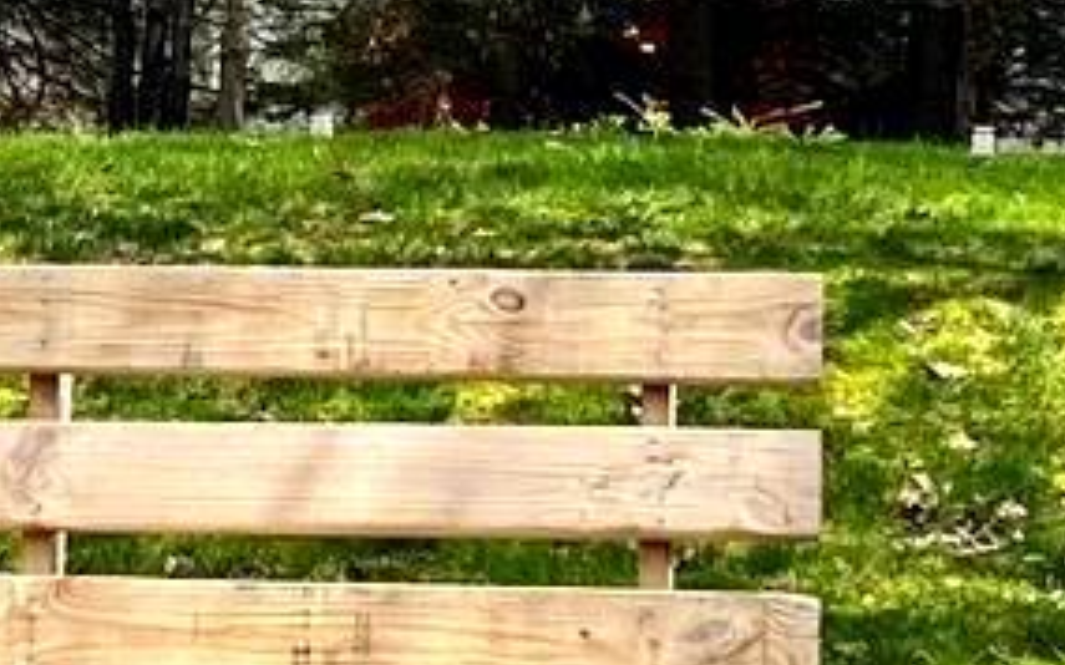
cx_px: 11
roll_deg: -1.8
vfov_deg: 6.6
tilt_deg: +0.2
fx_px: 5746
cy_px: 220
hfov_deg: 10.5
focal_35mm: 198
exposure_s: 1/2299
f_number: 1.5
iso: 50
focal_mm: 5.7
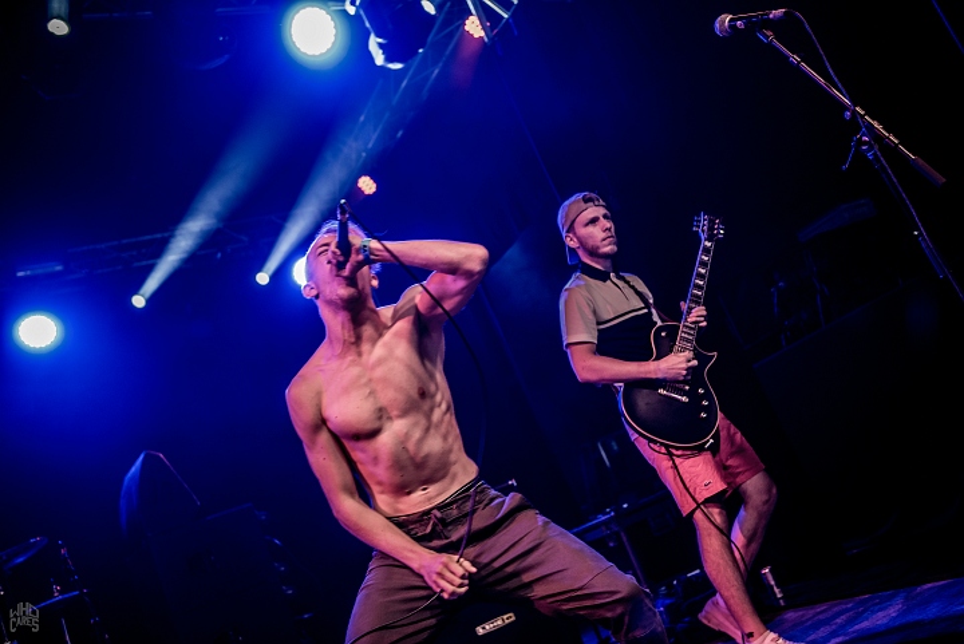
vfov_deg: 36.9
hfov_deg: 53.1
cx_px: 482
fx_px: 965
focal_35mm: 36
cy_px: 322
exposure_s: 1/125
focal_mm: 36
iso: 1000
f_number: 2.8
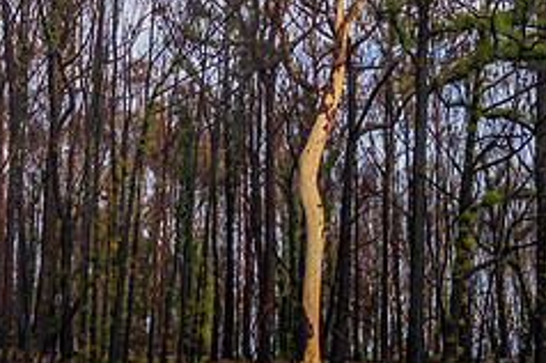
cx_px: 277
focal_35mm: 153
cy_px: 178
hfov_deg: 13.4
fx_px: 2317
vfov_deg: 8.9
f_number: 6.3
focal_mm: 35
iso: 200
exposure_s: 1/500
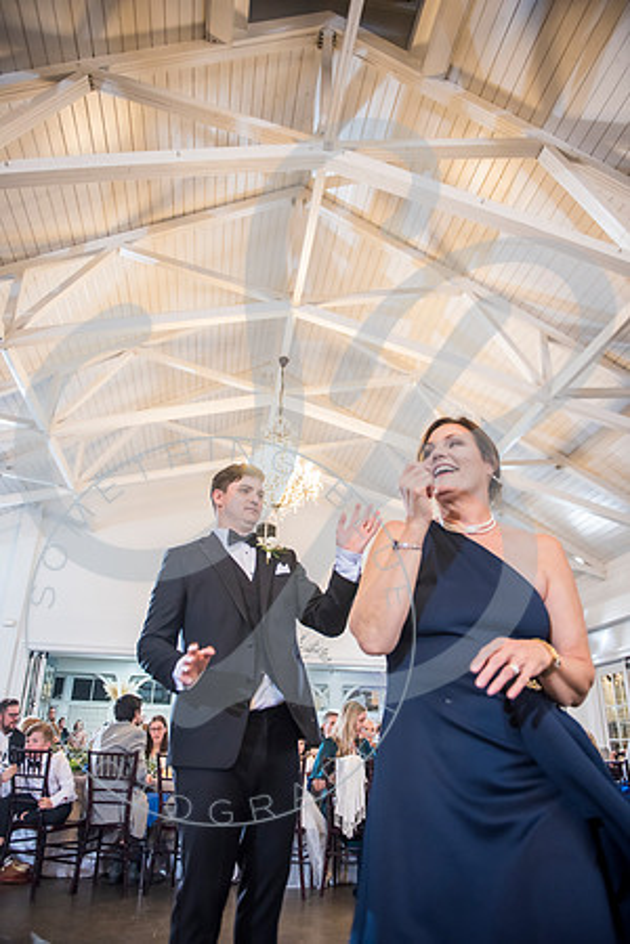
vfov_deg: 73.7
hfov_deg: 53.1
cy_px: 472
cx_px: 315
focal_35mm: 24
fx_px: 630
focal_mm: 24
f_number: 2.8
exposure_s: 1/125
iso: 1600
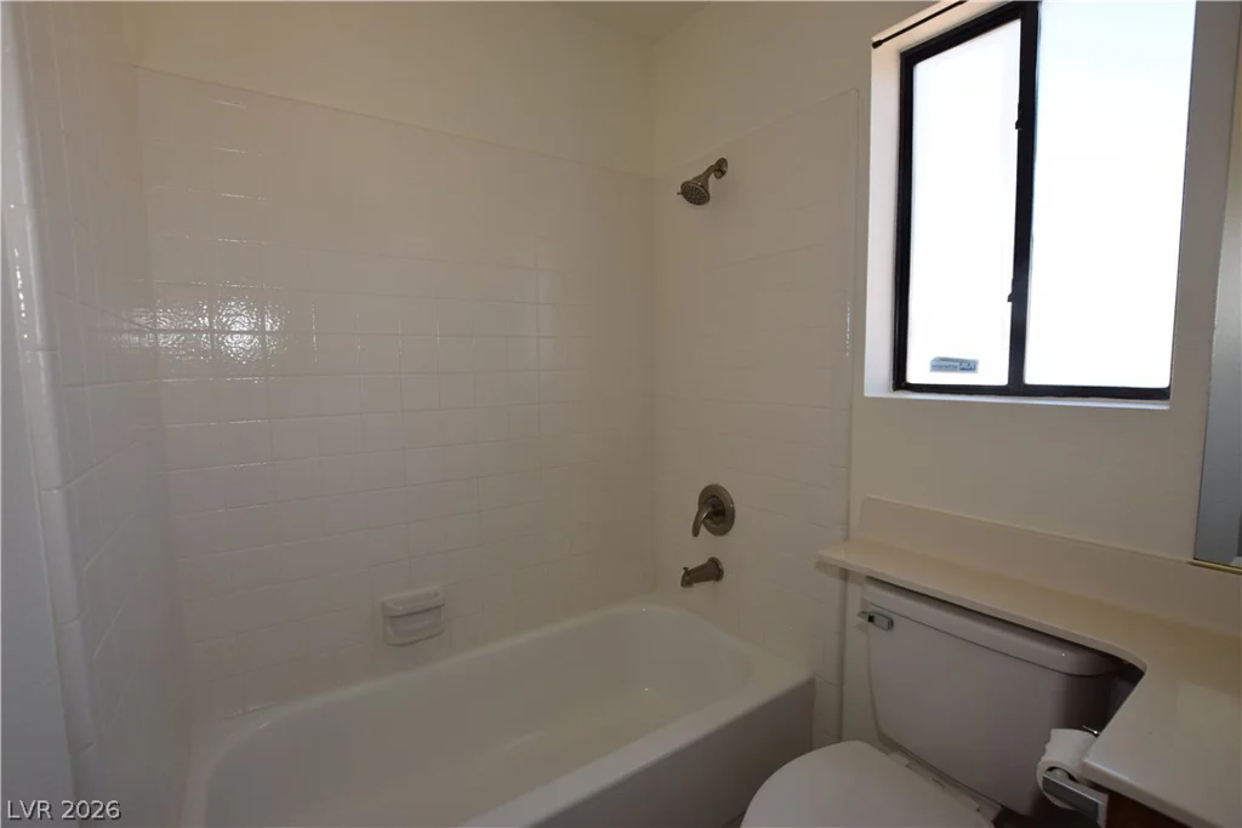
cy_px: 414
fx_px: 518
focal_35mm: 15
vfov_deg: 77.3
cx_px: 621
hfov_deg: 100.4
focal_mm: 10
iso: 250
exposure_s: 1/125
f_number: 5.6
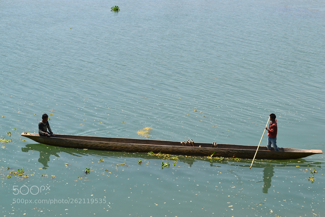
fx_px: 650
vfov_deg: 18.9
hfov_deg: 28.1
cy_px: 108
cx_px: 162
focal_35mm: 72
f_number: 11
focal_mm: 48
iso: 400
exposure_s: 1/400
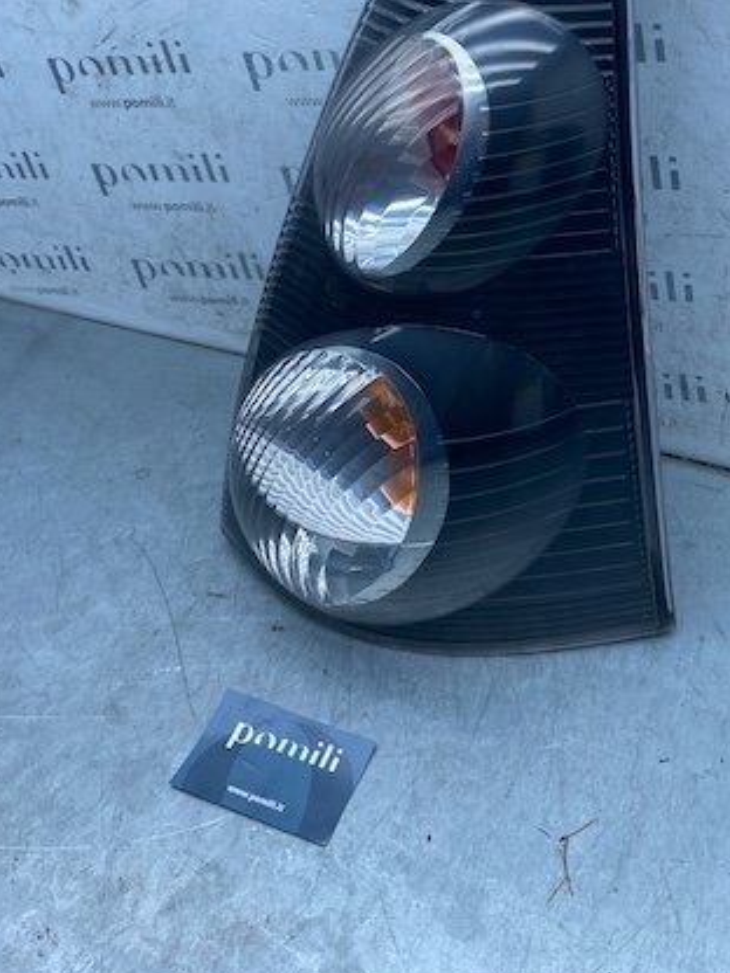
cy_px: 257
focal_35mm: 40
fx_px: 1125
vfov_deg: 45.4
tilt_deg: -36.6
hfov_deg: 35.5
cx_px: 508
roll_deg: +0.3
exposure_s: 1/927
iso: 32
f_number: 1.8
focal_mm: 4.25
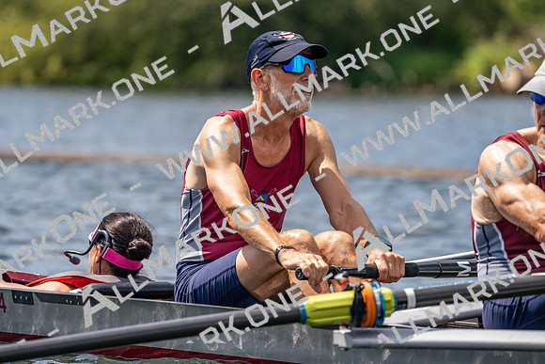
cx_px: 272
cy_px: 182
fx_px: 5254
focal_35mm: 347
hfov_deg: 5.9
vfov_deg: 4.0
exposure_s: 1/2000
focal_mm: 347
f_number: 6.3
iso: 320
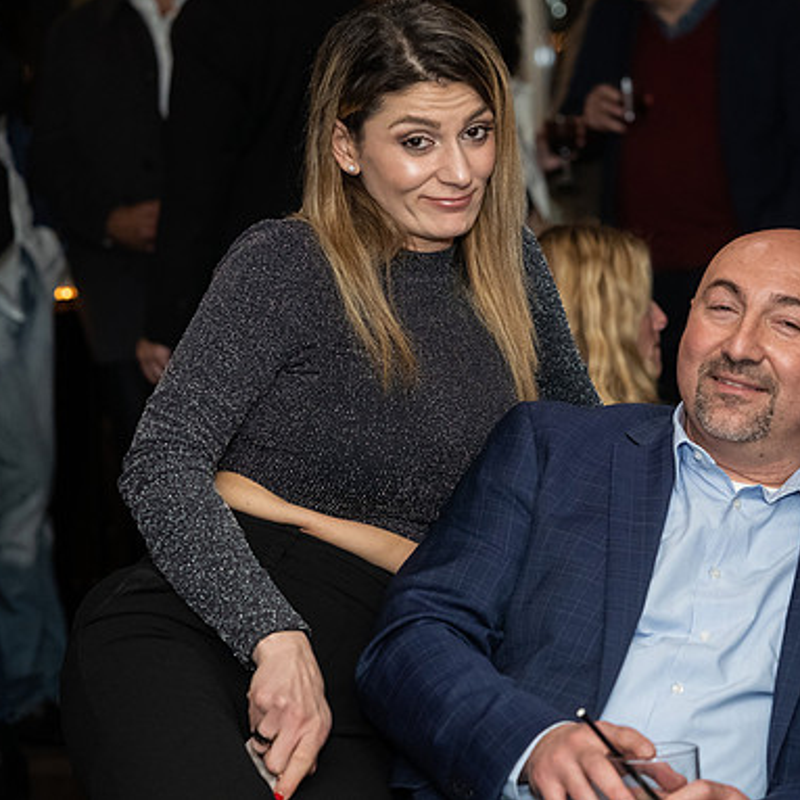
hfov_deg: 19.3
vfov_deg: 19.3
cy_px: 398
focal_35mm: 90
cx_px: 508
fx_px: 2353
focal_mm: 70
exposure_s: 1/160
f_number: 3.5
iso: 2500
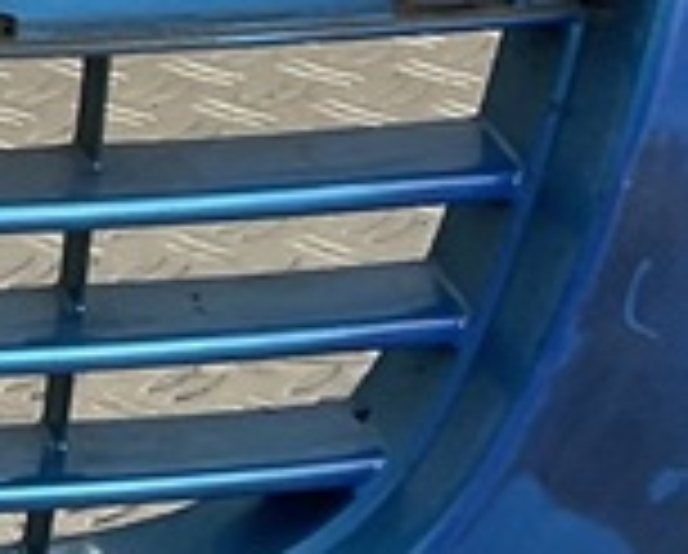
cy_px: -288
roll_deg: -1.7
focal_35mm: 186
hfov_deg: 9.4
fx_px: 3795
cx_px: -904
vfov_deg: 8.2
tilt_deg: -15.2
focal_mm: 3
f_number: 1.8
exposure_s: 1/100
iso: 20
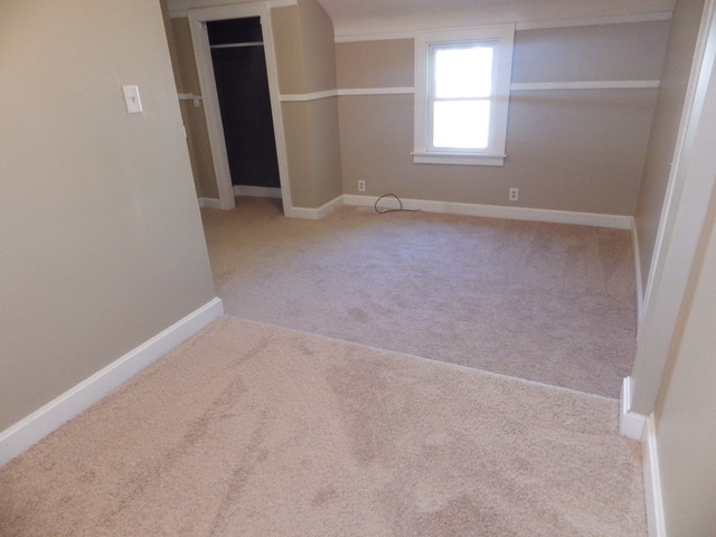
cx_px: 358
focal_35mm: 22
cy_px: 268
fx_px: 455
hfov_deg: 76.4
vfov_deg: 61.1
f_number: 3.1
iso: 400
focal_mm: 4
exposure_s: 1/45
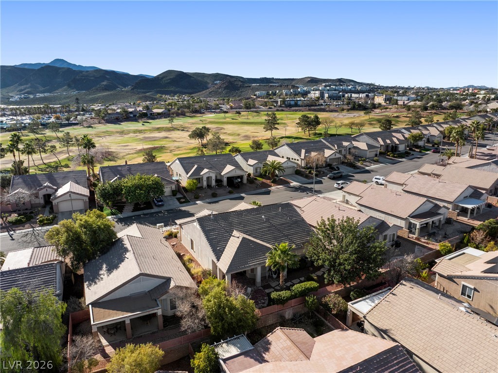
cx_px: 249
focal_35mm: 24
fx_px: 345
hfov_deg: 71.6
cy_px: 186
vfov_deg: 56.7
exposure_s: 1/160
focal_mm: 12.29
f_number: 2.8
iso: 150
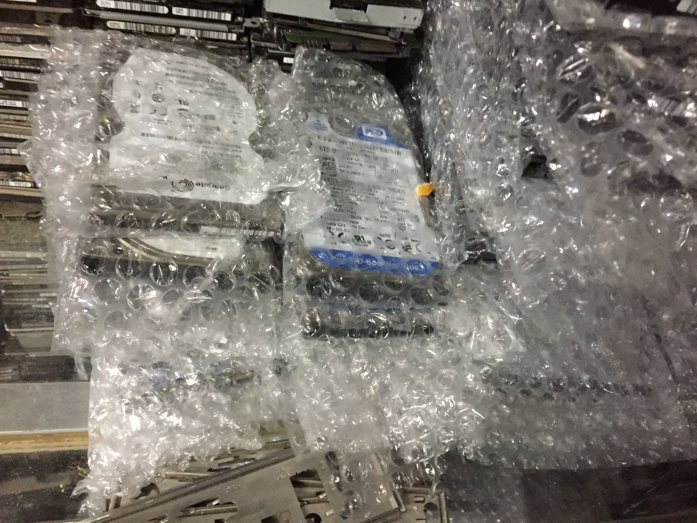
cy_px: 262
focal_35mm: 29
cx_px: 348
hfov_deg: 61.7
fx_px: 584
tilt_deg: -49.1
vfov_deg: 48.2
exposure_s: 1/17
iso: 500
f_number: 2.2
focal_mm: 4.15
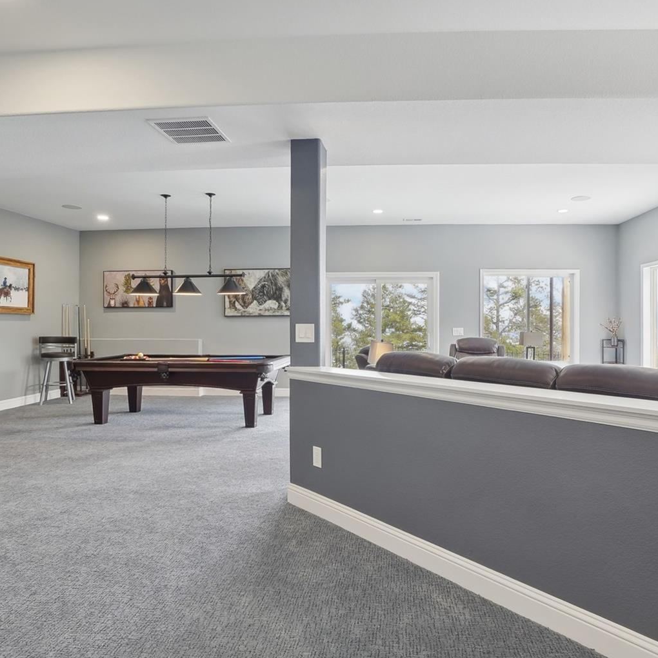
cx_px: 371
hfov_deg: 74.5
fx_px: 430
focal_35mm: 20
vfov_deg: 74.8
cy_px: 331
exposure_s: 1/25
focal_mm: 10
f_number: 8
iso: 400
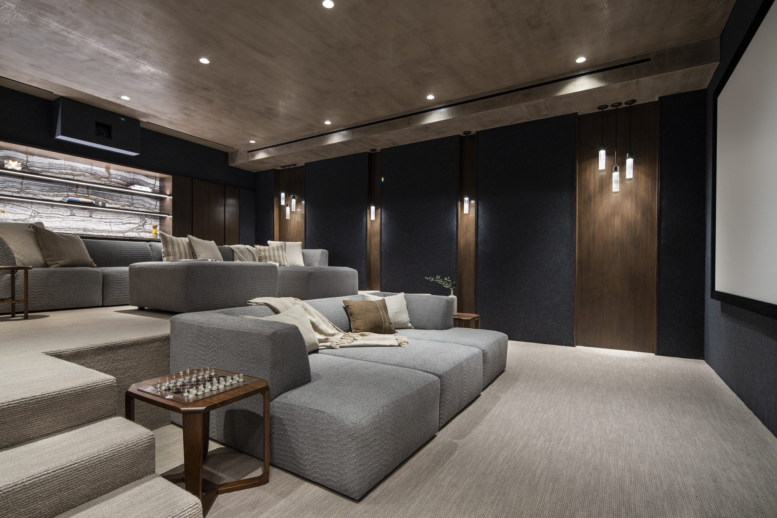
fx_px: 367
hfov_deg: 93.3
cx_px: 388
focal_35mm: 17
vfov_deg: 70.4
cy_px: 259
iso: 125
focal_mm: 17
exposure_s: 1/2
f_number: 8
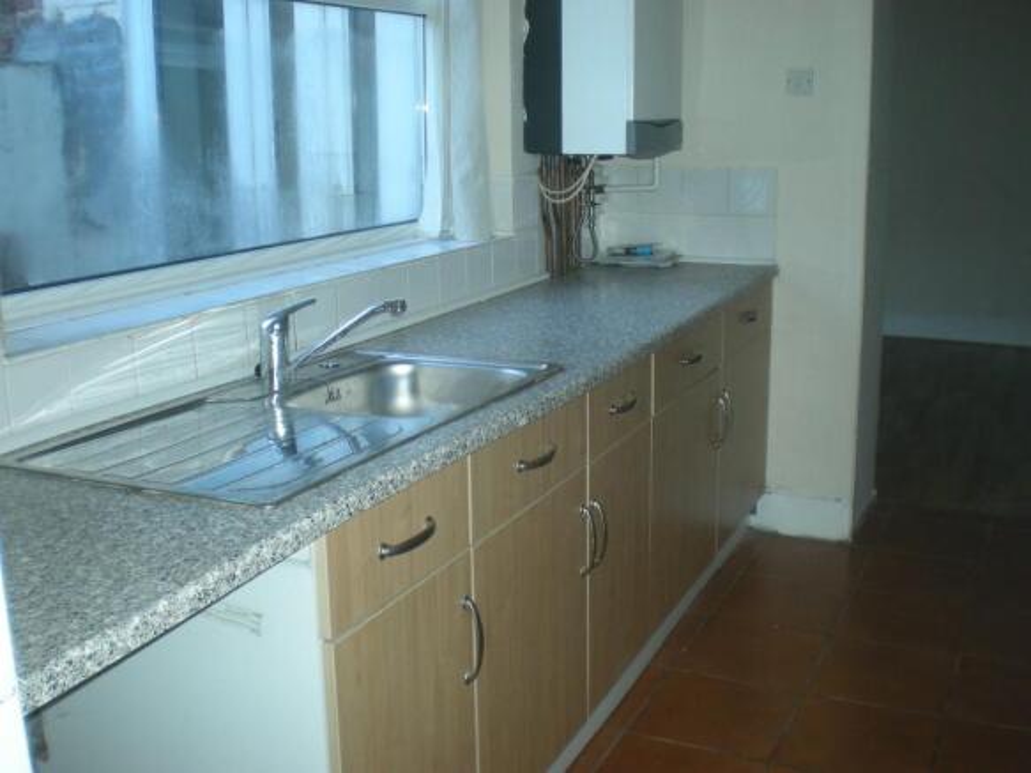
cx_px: 516
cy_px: 386
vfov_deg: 37.7
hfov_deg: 49.0
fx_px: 1132
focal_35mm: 38
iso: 152
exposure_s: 1/60
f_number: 3.1
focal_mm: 6.3
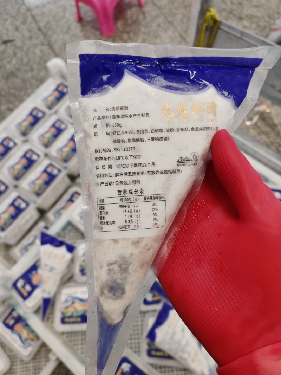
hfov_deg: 51.3
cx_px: 140
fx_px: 292
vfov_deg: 65.3
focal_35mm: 27
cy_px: 188
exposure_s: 1/100
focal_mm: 5.52
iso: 250
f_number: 1.95
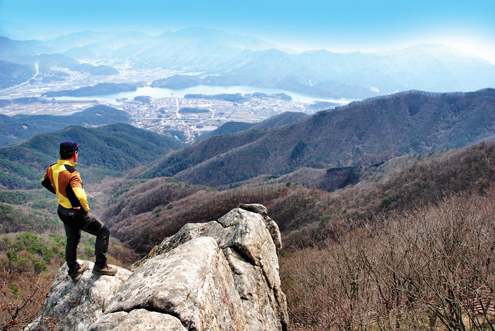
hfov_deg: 67.3
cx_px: 248
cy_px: 166
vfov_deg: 48.0
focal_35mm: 27
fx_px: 372
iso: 200
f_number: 10
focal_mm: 18
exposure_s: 1/160
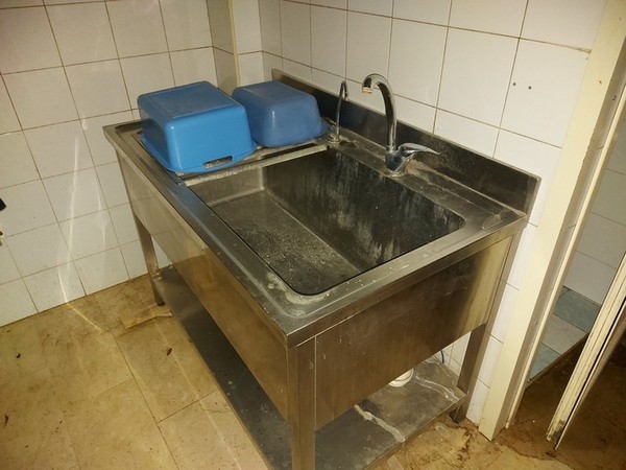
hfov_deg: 71.6
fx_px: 434
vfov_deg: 56.8
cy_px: 235
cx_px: 313
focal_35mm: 24
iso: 640
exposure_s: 1/33
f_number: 1.8
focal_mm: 5.23
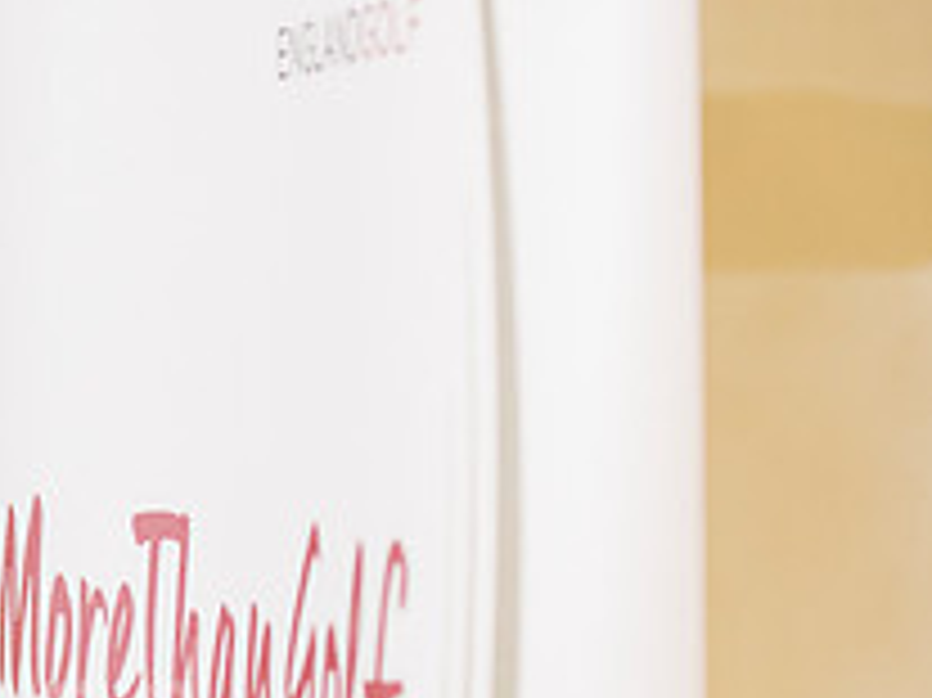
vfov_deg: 7.8
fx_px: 5086
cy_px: 759
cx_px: -360
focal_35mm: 189
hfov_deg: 10.2
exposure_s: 1/200
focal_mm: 70
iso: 2000
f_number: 4
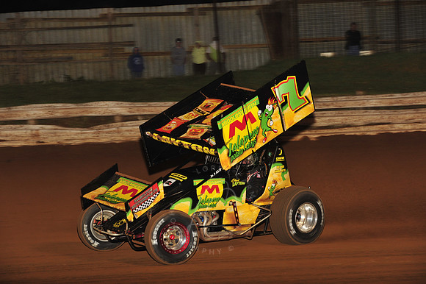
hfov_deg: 17.1
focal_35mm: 120
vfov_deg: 11.4
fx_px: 1419
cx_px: 213
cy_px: 142
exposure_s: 1/320
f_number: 7.1
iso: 1000
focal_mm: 120
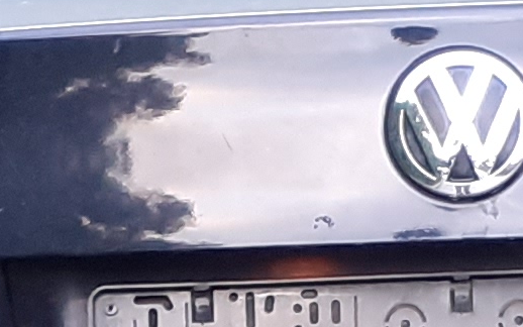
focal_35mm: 228
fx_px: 3250
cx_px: 251
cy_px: 615
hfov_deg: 9.2
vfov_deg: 5.7
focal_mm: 3.6
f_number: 1.9
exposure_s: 1/50
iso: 125
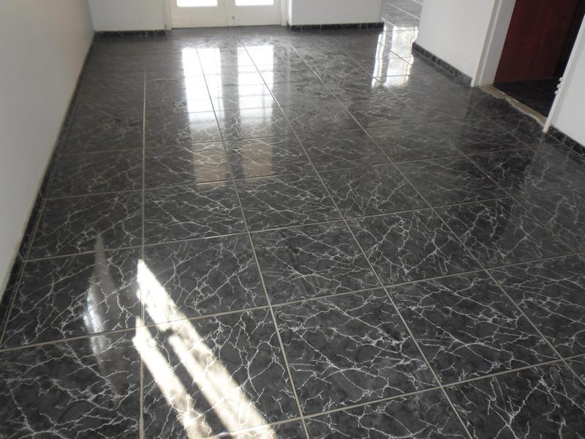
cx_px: 292
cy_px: 220
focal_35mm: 27
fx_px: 456
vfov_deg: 51.4
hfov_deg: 65.3
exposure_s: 1/45
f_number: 2.9
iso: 100
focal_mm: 4.8
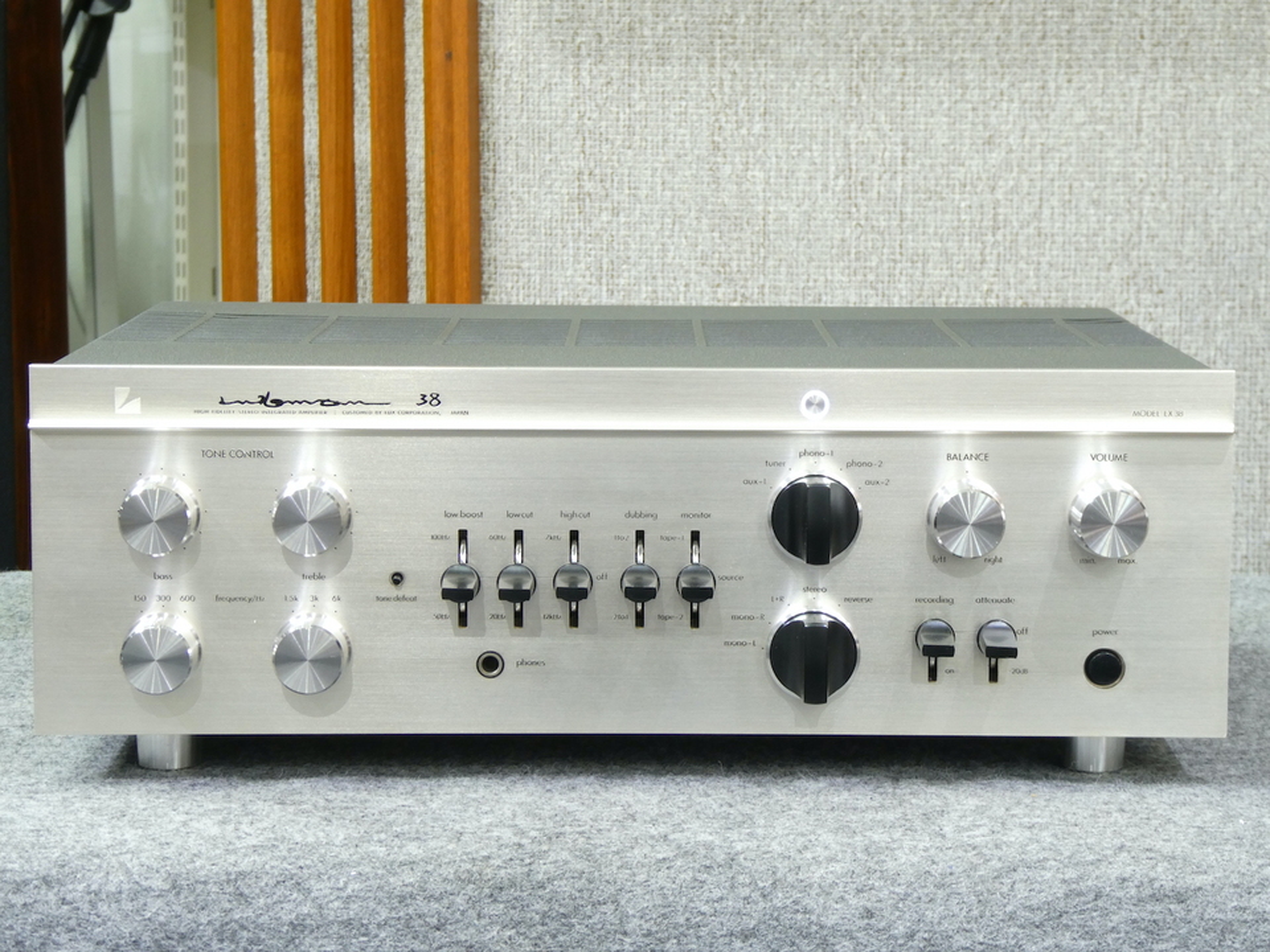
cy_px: 476
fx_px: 3302
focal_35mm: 90
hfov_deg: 21.8
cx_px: 635
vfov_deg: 16.4
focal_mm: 16.1
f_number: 4.9
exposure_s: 1/2.5
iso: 200
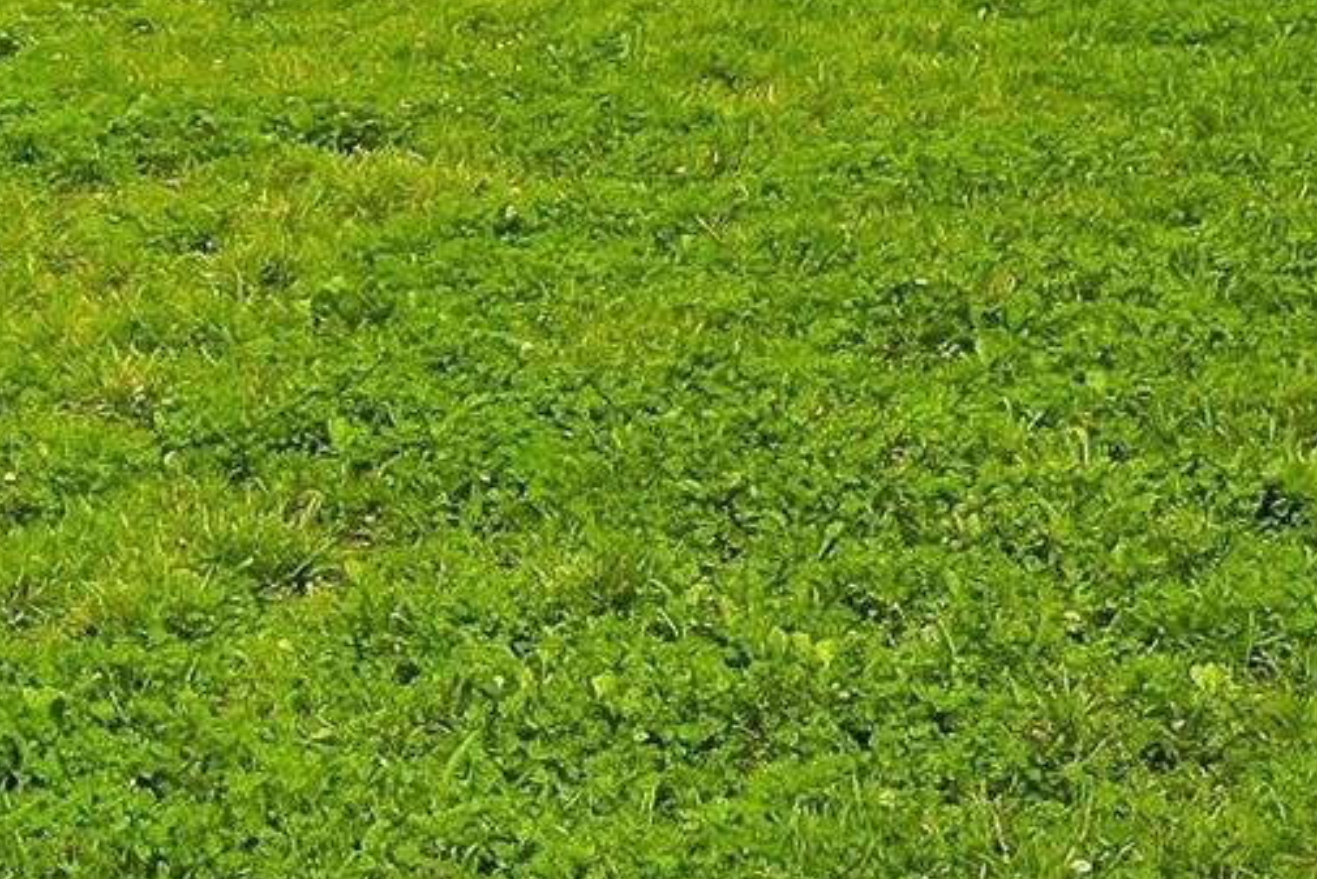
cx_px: 193
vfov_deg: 12.4
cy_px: -820
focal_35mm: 99
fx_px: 3623
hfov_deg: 20.3
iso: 100
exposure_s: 1/500
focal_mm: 13.5
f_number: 5
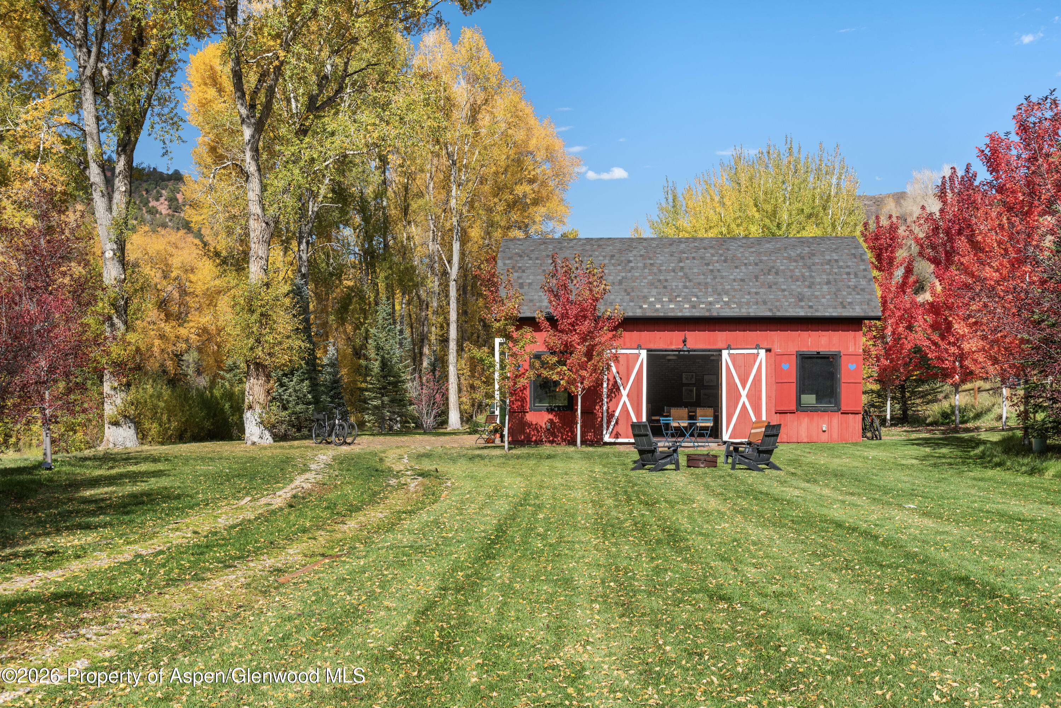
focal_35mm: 38
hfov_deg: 50.7
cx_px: 530
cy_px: 354
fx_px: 1120
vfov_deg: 35.1
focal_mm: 38
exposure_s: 1/125
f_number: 7.1
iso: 250
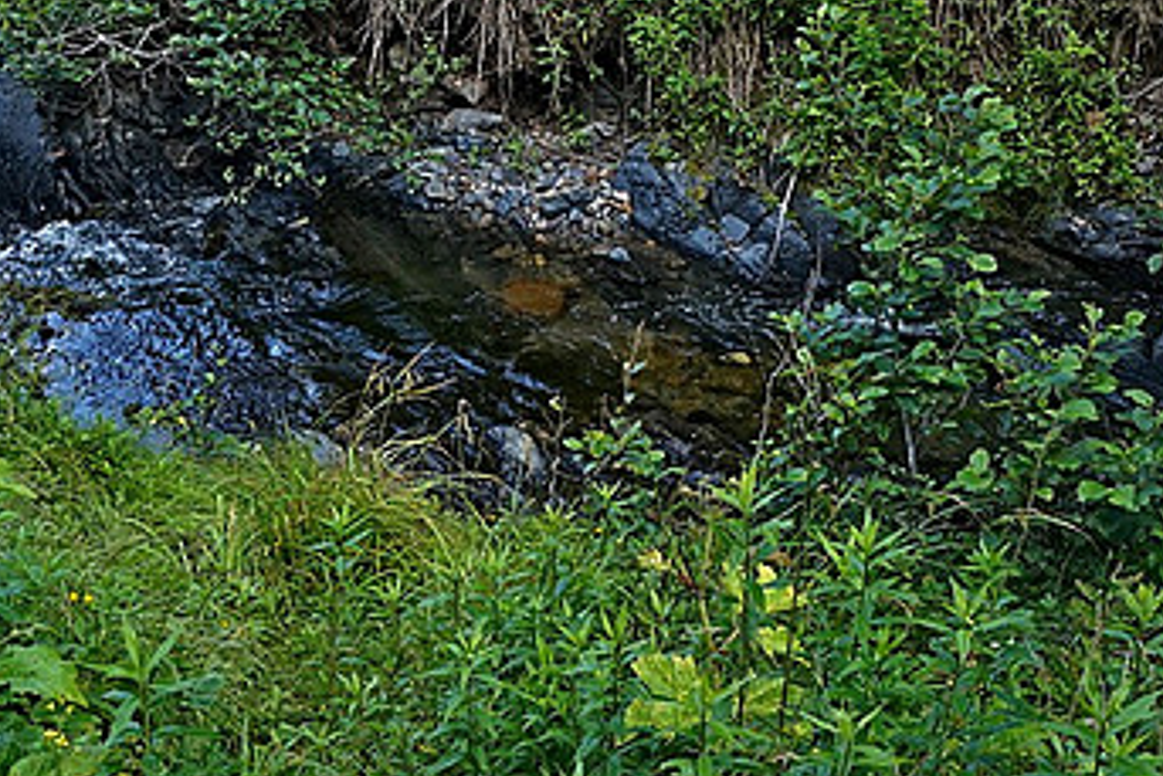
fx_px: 1810
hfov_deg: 35.5
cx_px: 454
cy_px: 190
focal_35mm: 56
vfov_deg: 23.9
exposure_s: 1/160
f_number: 9
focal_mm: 16
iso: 800
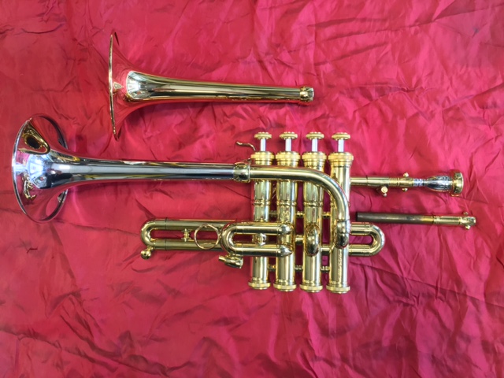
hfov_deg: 61.7
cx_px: 252
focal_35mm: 29
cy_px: 189
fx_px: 422
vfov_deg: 48.2
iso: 200
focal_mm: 4.15
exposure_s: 1/33
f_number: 2.2
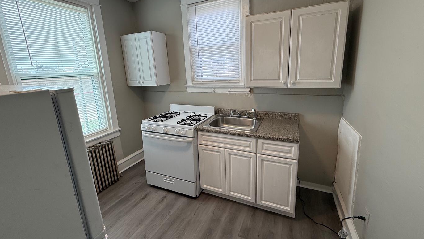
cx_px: 213
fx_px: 180
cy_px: 104
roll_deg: +3.1
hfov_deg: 99.4
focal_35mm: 16
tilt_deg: -11.9
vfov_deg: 66.8
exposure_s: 1/120
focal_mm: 2.22
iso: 100
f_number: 2.2
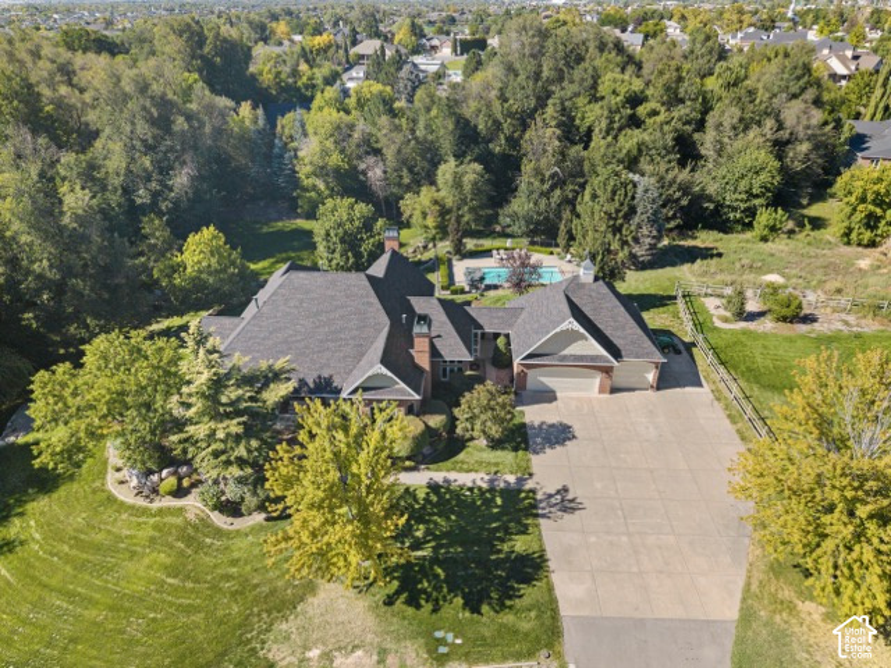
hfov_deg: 71.6
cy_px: 334
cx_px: 446
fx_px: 618
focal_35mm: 24
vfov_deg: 56.8
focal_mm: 8.67
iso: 390
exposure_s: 1/120
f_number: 1.8
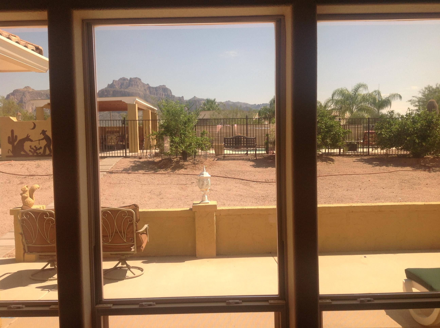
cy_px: 164
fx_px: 444
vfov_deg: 40.6
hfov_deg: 52.7
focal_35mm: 35
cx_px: 220
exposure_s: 1/305
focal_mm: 4.28
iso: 50
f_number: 2.4
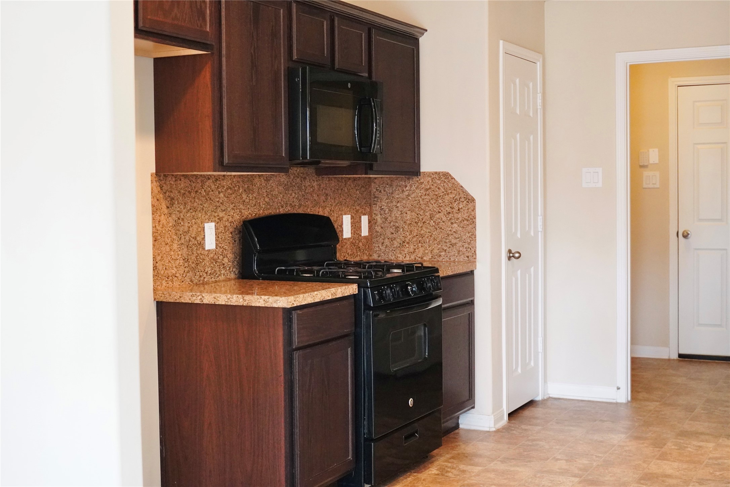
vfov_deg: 27.3
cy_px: 244
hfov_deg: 40.0
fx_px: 1004
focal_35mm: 50
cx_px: 365
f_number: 2.8
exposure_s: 1/160
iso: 4000
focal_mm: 33
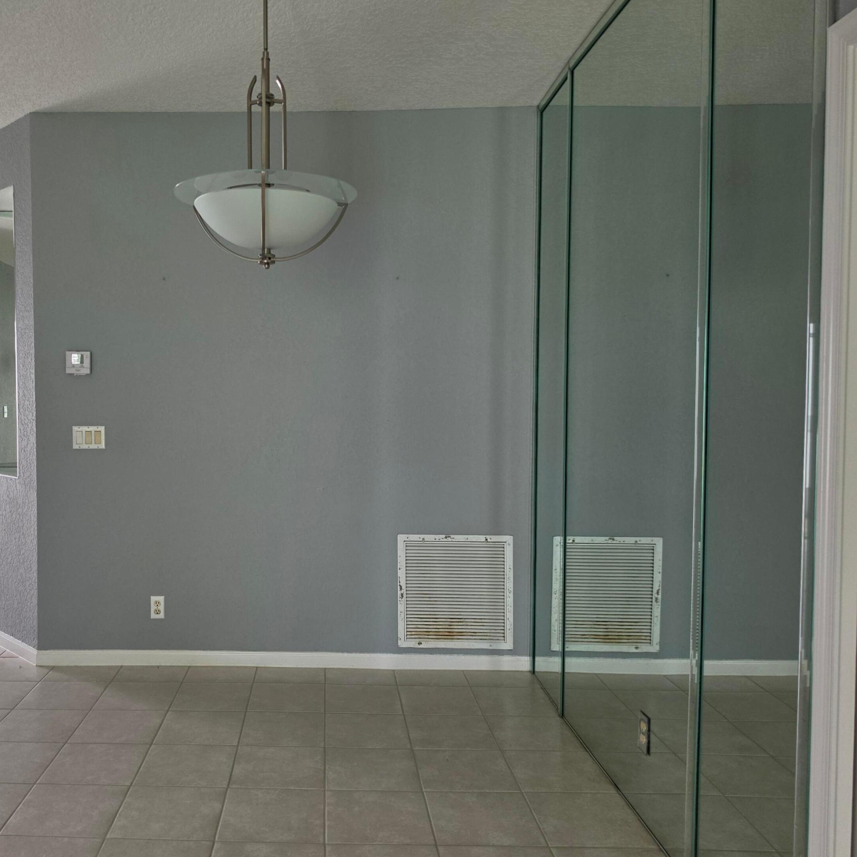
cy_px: 420
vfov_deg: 57.3
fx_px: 784
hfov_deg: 56.4
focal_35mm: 28
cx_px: 308
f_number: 1.4
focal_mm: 6.5
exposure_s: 1/120
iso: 160
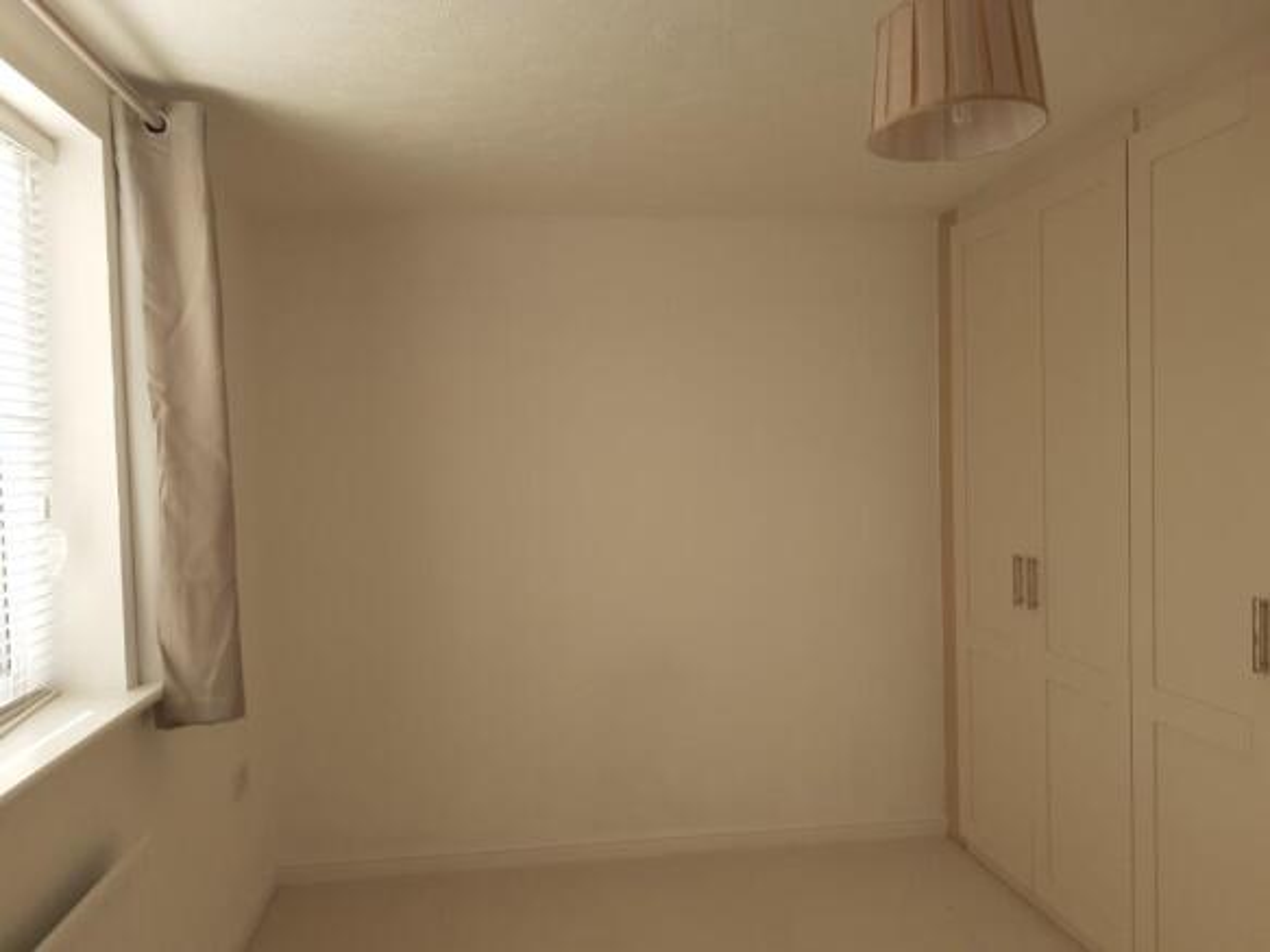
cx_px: 635
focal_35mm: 27
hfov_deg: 65.3
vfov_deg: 51.3
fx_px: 990
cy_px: 476
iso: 40
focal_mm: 3.6
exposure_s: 1/203
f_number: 1.9
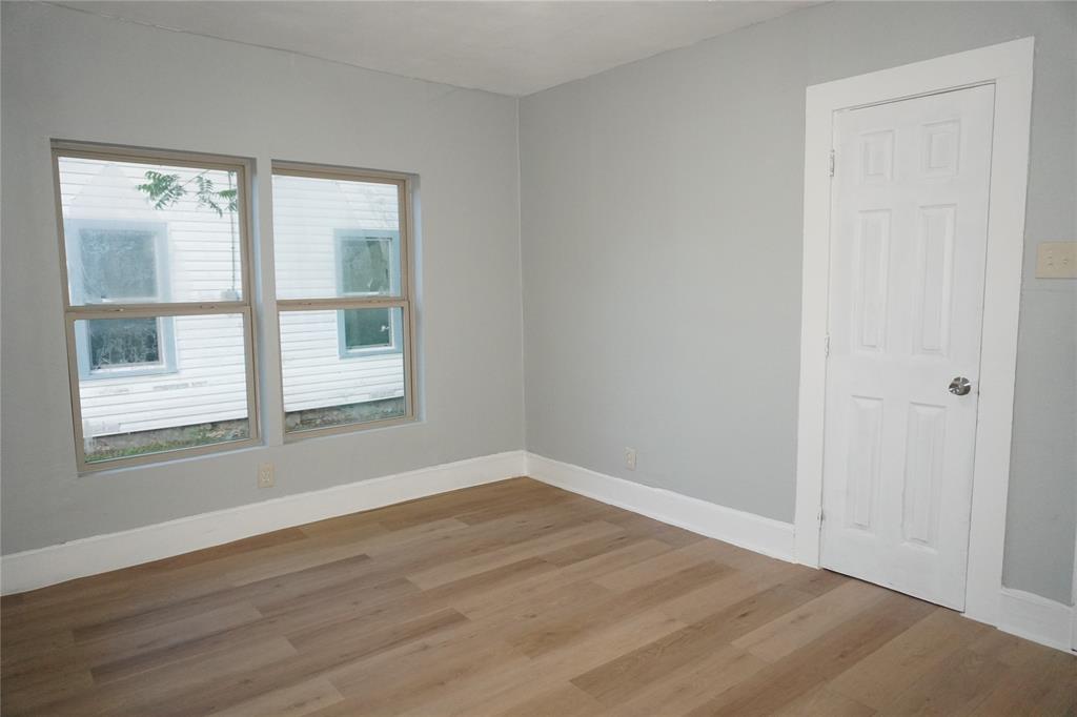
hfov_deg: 73.8
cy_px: 358
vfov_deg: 53.1
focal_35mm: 24
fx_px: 718
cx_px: 538
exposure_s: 1/160
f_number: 3.5
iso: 2500
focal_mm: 16
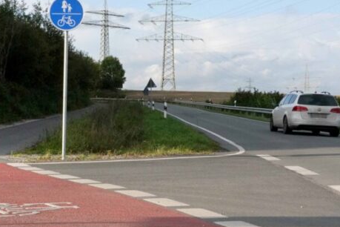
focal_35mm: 82
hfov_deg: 24.7
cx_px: 120
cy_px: 142
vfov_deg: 16.6
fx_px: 774
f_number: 8
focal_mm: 18.63
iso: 2000
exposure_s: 1/2500
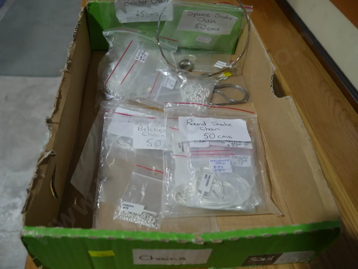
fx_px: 331
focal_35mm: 32
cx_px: 179
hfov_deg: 56.8
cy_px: 134
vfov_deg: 44.2
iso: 200
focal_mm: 16
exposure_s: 1/80
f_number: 3.6
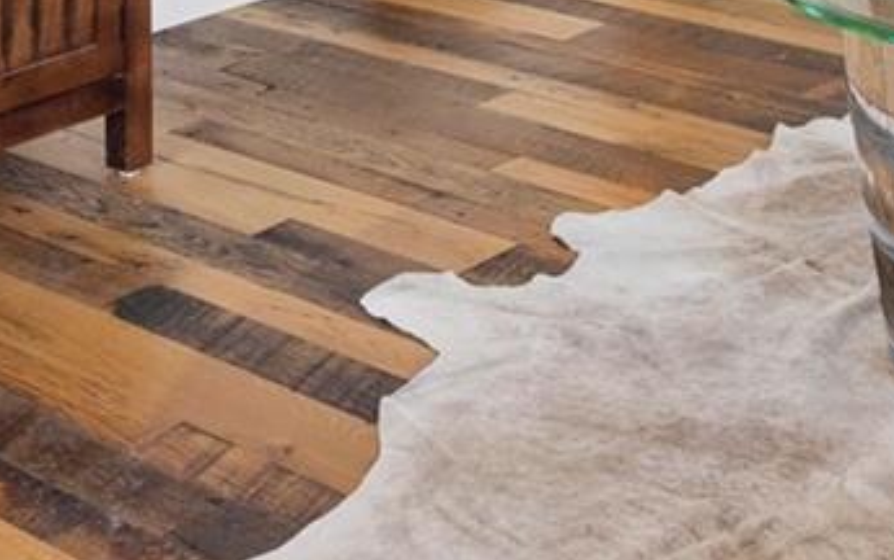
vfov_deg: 13.0
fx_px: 2072
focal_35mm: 85
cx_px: 640
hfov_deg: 24.2
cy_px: -622
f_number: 8
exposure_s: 1/60
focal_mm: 18
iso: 800
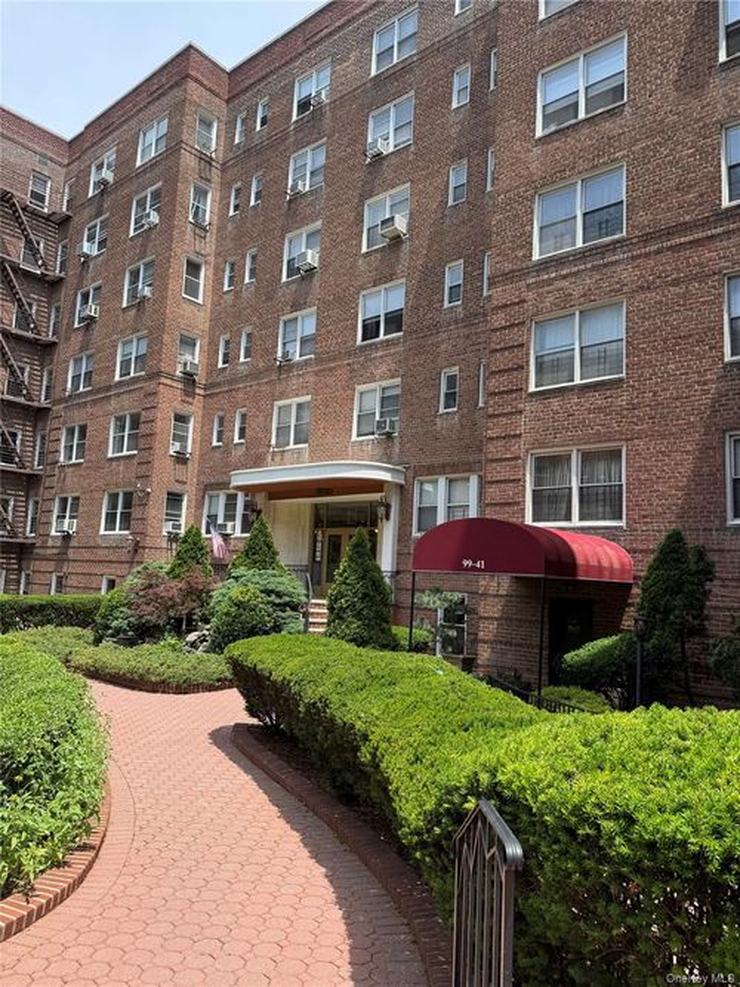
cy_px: 494
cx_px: 370
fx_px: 684
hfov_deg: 56.8
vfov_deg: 71.6
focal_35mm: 24
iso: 80
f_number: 1.78
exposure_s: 1/1721
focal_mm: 6.76
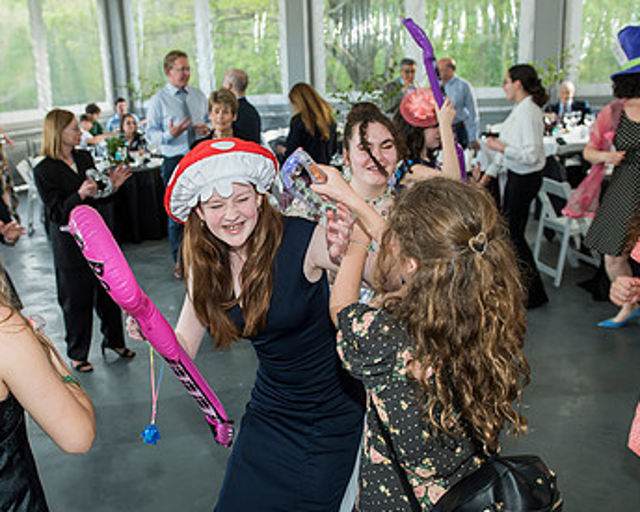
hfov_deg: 47.7
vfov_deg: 39.1
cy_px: 252
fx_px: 720
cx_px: 259
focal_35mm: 38
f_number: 4
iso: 640
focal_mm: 24
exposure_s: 1/160
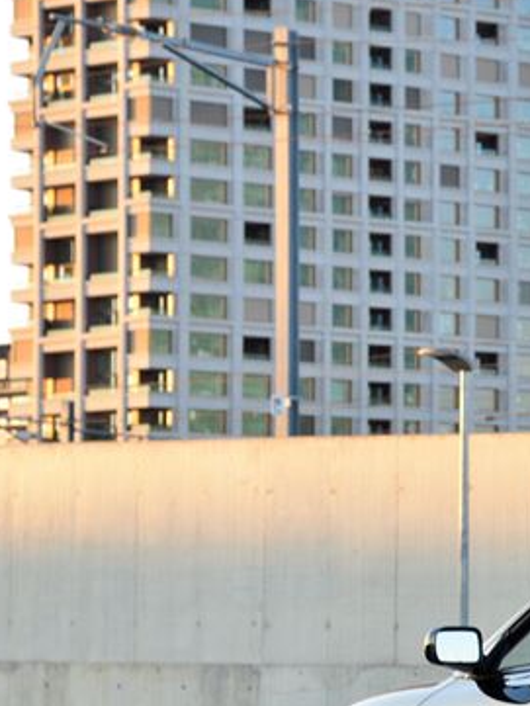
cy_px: 471
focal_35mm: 199
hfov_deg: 7.3
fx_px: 4060
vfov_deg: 9.9
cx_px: 788
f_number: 8
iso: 640
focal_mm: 78
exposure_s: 1/100
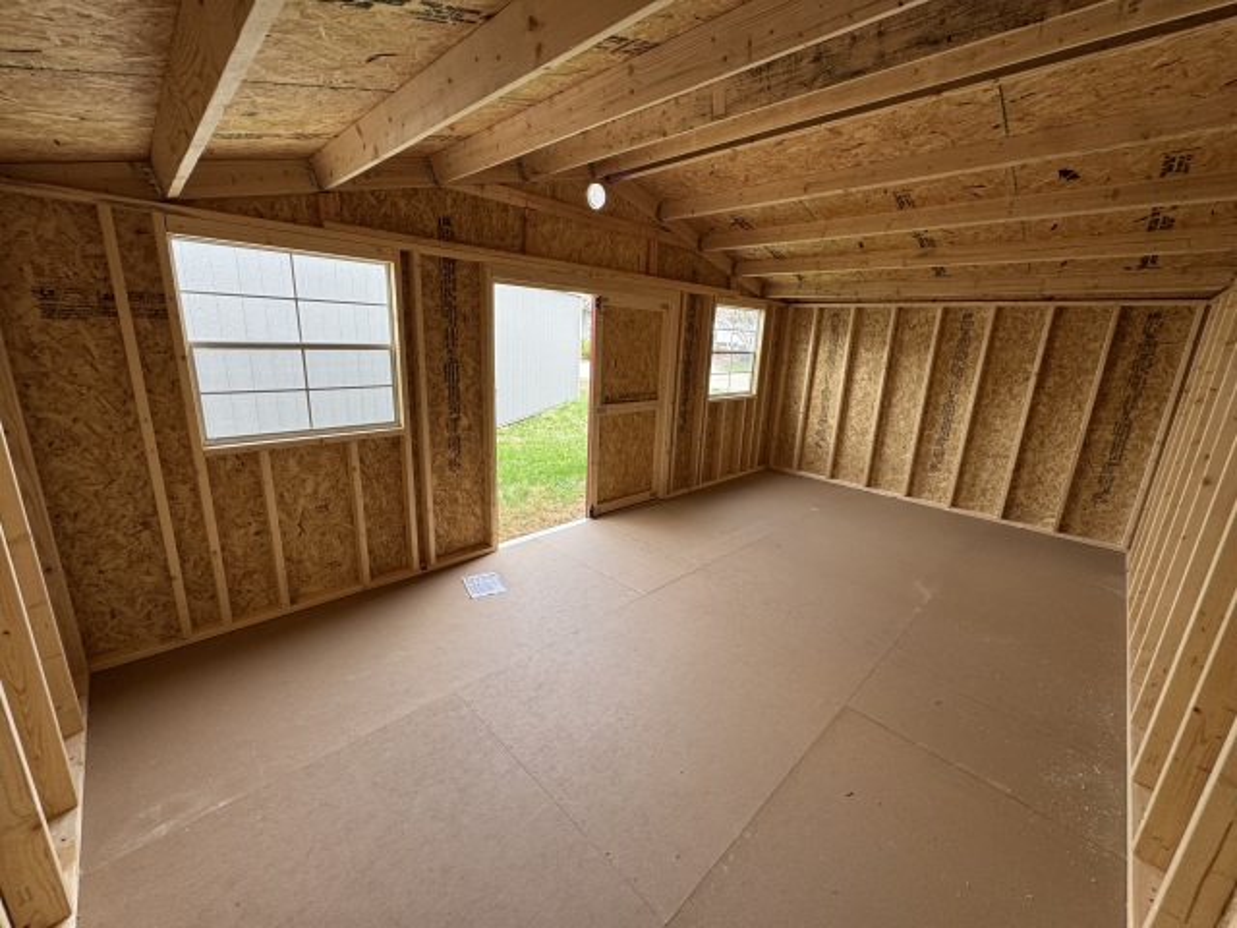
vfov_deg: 85.7
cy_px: 464
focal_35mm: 14
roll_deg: -3.3
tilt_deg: -15.5
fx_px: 500
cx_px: 618
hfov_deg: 102.1
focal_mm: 2.22
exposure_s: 1/99
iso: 64
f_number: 2.2
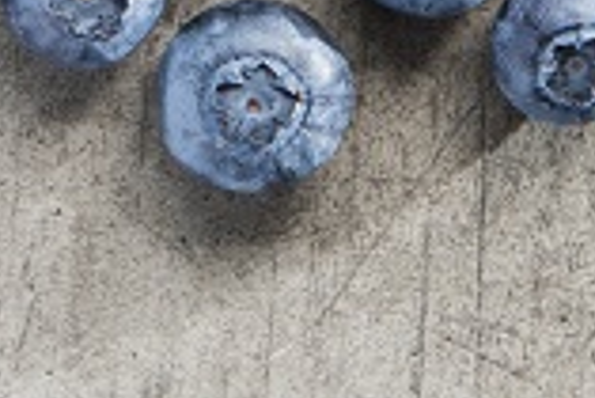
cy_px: -438
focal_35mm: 357
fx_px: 5906
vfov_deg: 3.8
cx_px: 152
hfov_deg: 5.8
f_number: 9
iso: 320
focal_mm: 70
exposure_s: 1/100
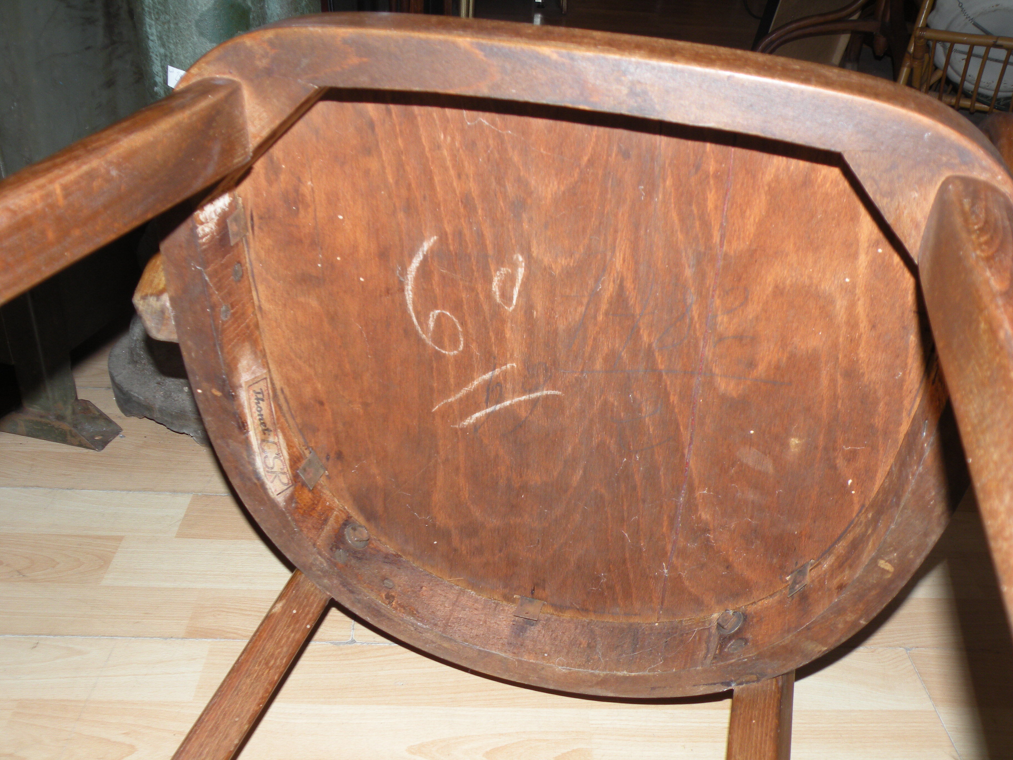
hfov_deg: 55.4
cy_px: 380
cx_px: 506
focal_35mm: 33
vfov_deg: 42.9
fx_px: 966
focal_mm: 5.8
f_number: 3.2
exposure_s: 1/60
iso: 64
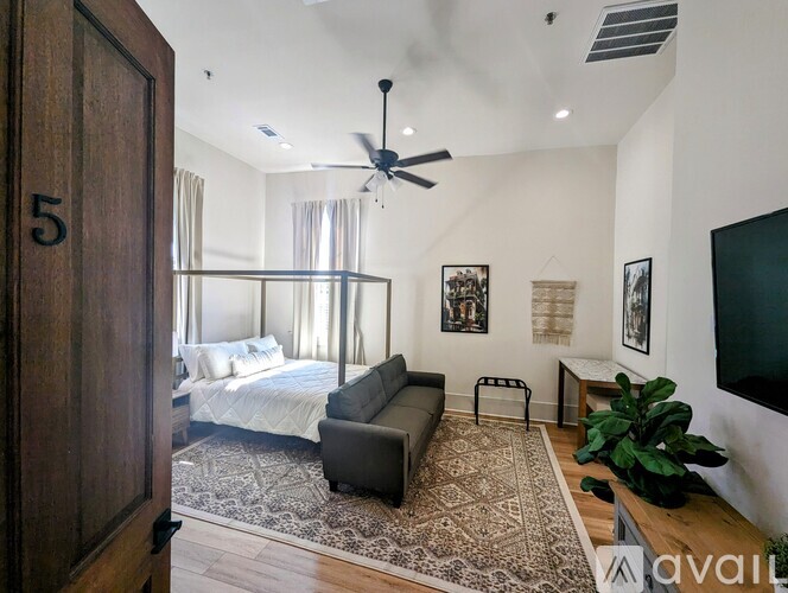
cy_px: 296
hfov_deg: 106.1
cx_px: 394
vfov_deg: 90.1
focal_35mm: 13
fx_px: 296
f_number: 2.2
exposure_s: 1/122
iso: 48
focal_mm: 1.95
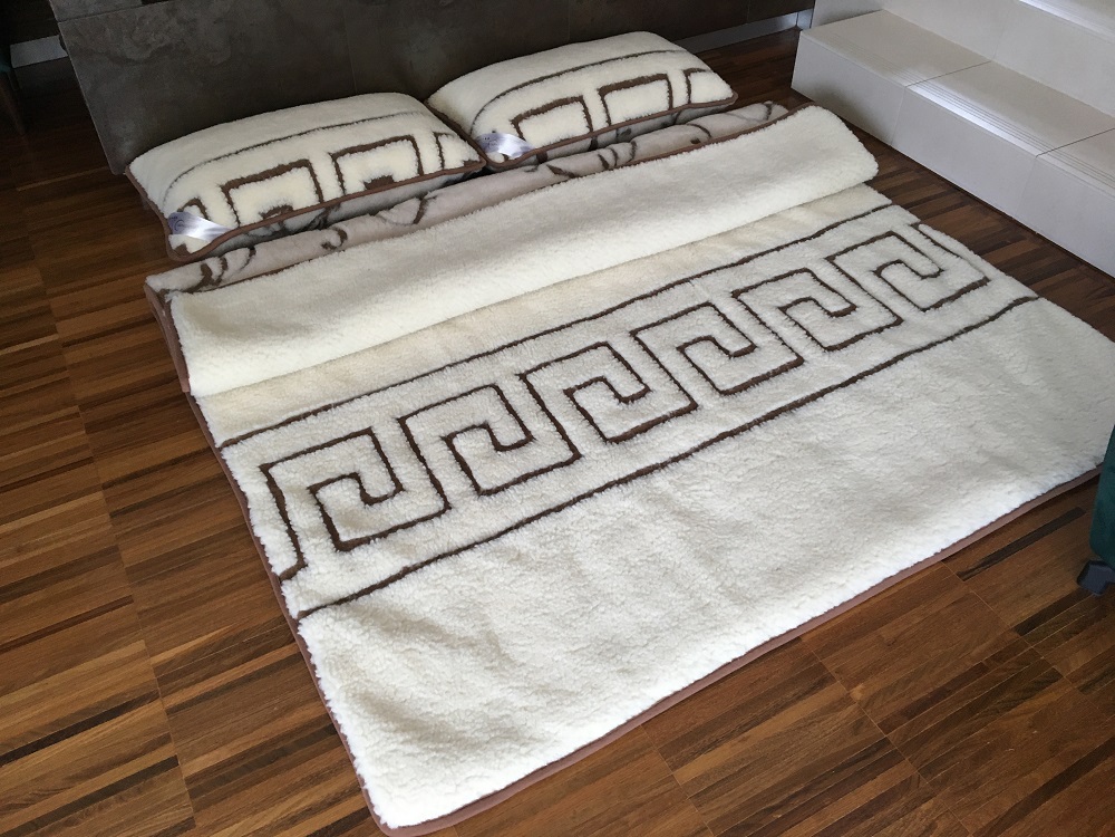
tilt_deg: -43.6
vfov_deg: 48.2
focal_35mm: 29
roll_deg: +1.2
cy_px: 418
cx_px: 558
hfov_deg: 61.7
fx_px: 934
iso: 125
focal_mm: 4.15
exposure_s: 1/33
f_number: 2.2
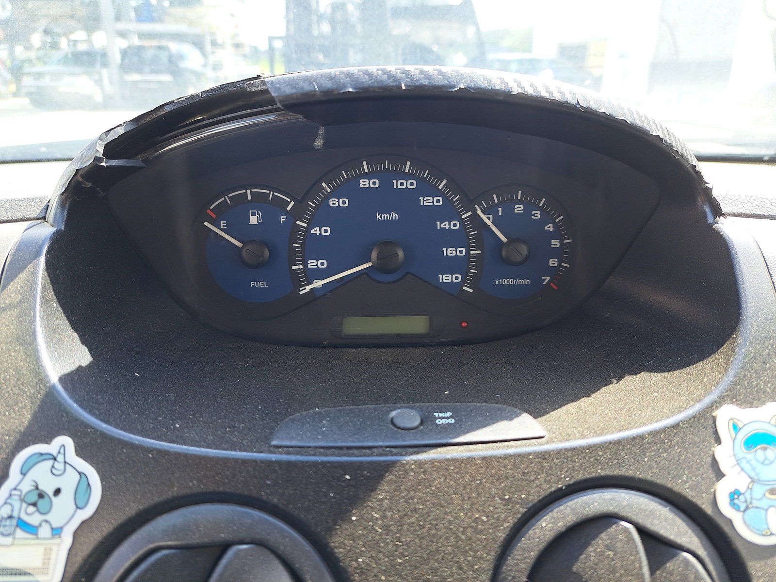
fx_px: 538
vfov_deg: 56.8
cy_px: 291
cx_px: 388
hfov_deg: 71.6
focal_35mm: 24
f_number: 1.8
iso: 50
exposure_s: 1/118
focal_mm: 5.23
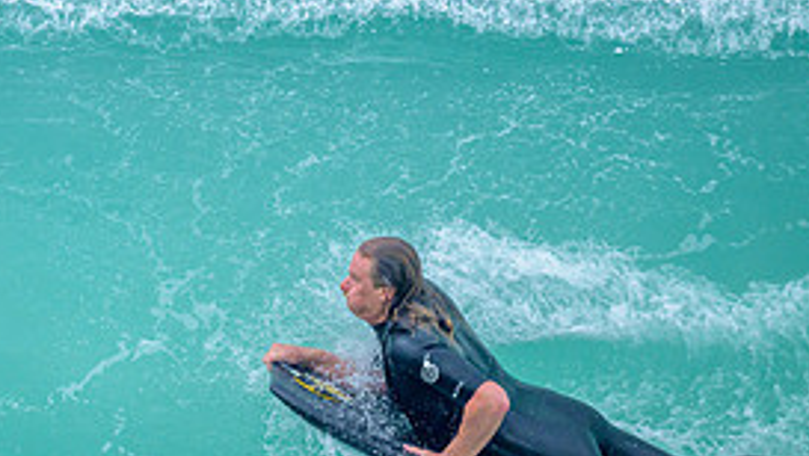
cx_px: 237
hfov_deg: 1.2
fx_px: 39476
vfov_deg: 0.7
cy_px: 468
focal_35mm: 1839
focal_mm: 800
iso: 800
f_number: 6.3
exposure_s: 1/2000
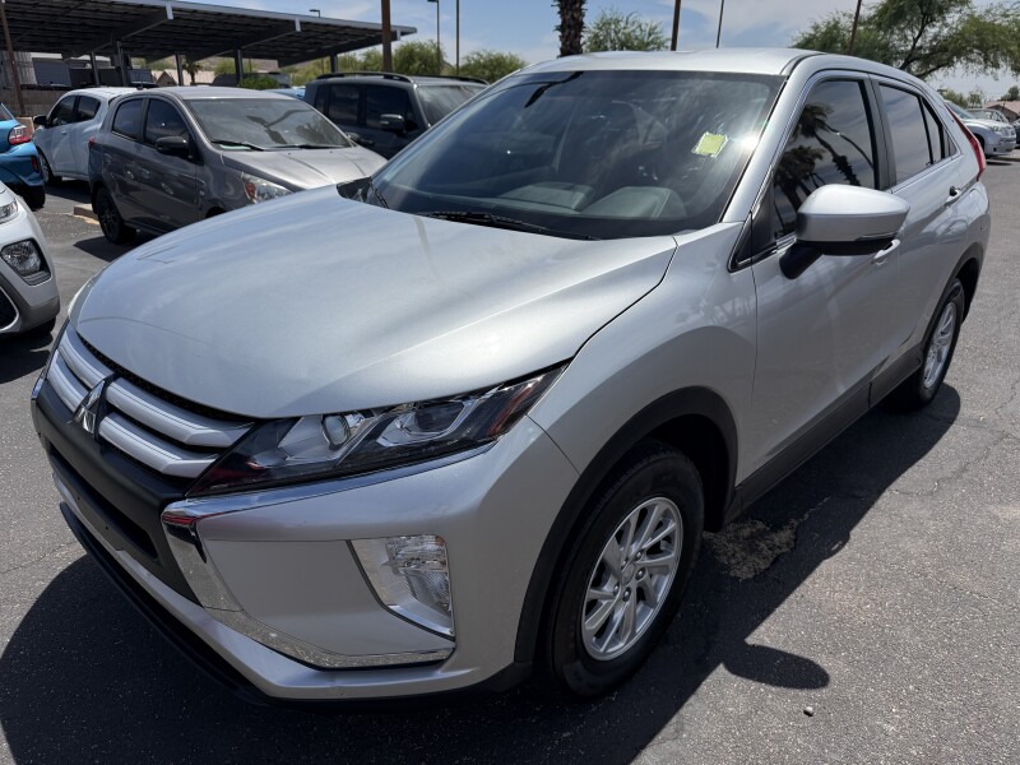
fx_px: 707
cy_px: 382
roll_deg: -1.7
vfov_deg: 56.8
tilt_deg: -21.1
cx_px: 510
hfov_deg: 71.6
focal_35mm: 24
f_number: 1.78
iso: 100
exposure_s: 1/9091
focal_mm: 6.76
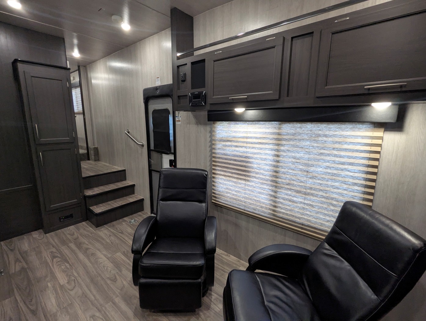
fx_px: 197
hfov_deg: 94.4
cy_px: 160
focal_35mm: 16
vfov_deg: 78.2
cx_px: 213
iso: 248
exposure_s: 1/45.3
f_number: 2.2
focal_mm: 2.35
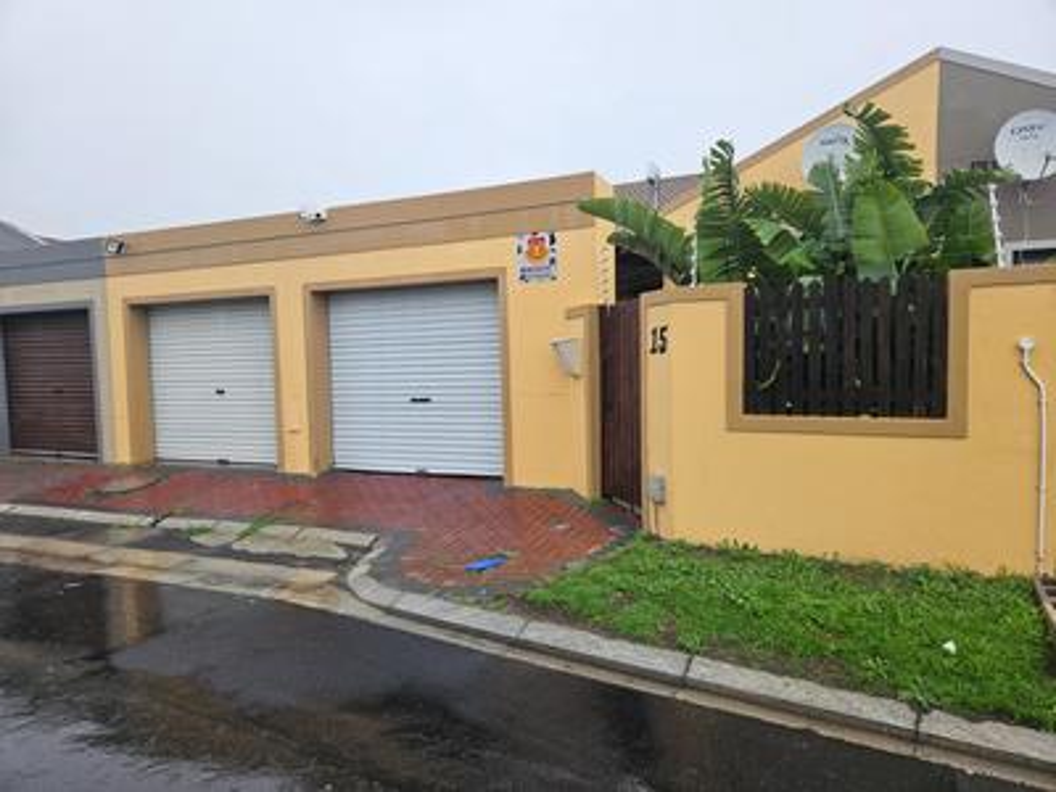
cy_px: 396
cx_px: 528
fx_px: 702
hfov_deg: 73.9
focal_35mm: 23
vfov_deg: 58.9
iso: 40
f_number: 1.8
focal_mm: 5.4
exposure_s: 1/180
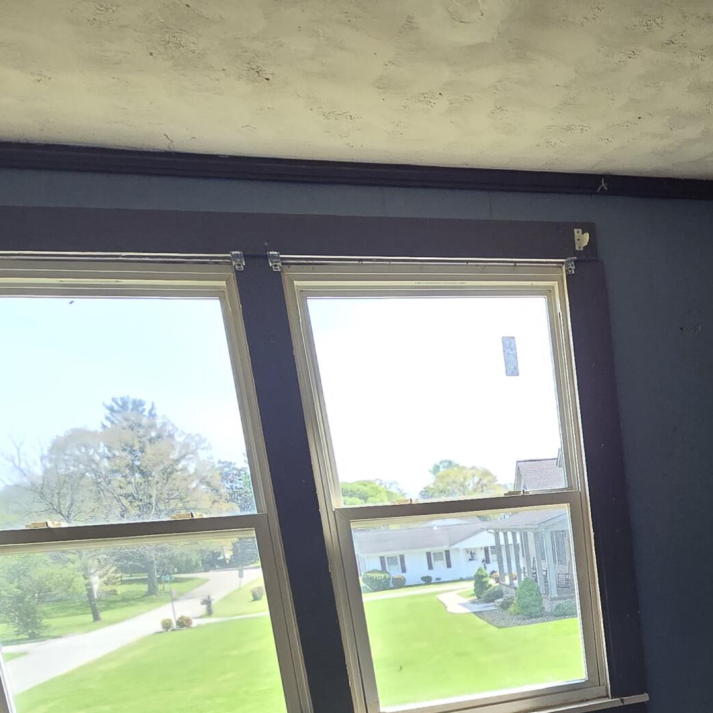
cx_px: 658
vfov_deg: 43.2
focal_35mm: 33
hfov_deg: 44.6
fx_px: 769
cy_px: 701
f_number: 2.2
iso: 125
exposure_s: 1/359
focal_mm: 2.2
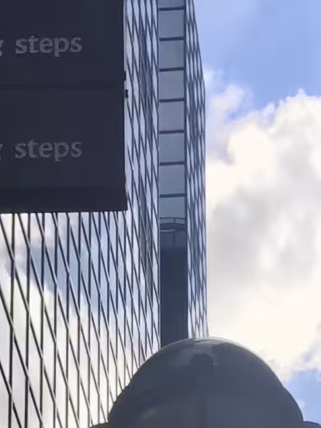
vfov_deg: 10.8
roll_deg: +1.1
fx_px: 1843
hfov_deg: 9.9
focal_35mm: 149
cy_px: 1097
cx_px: 281
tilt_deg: +15.2
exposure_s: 1/2198
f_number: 2.2
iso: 32
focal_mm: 4.15
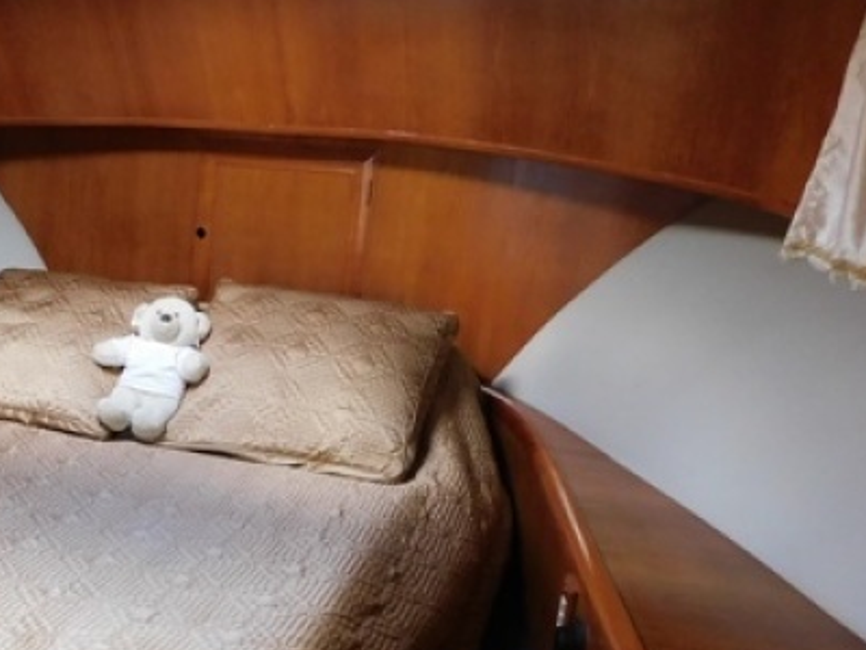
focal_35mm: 46
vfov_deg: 31.3
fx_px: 1151
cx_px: 58
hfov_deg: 38.0
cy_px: 431
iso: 320
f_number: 3
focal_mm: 4
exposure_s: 1/30
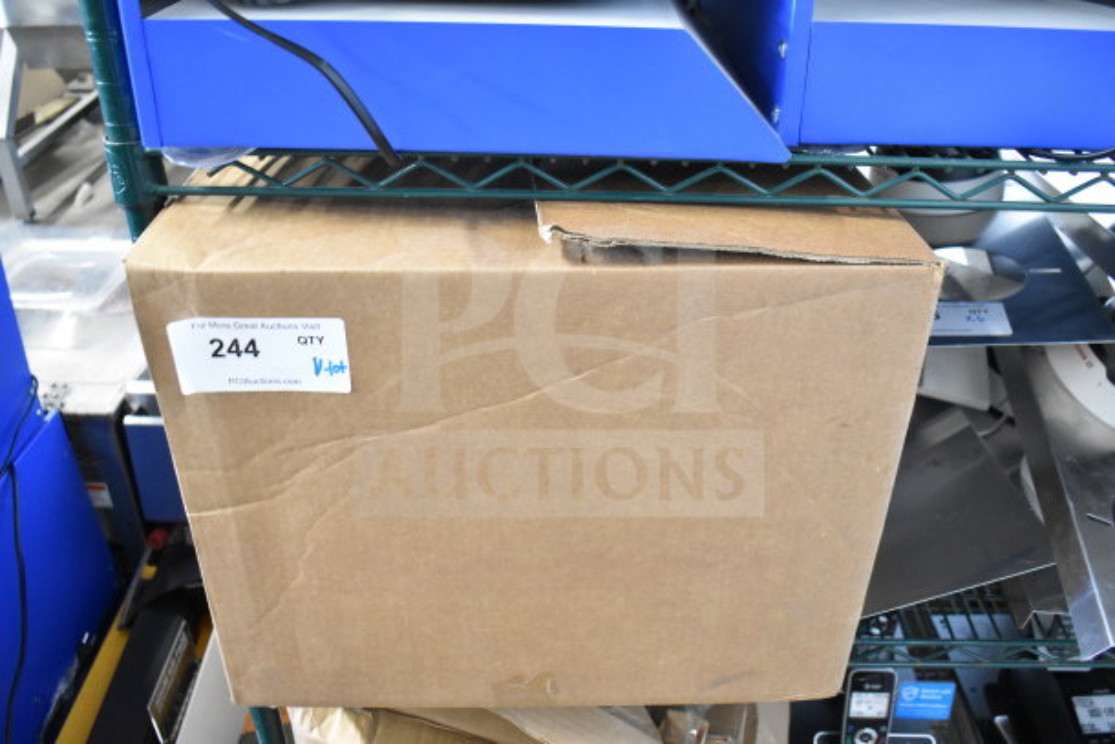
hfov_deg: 61.9
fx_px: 929
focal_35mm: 30
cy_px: 372
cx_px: 558
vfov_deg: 43.6
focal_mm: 20
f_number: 3.8
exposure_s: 1/30
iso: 3600
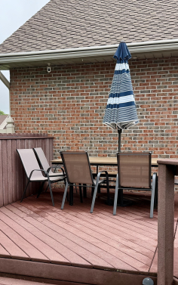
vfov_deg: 44.1
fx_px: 349
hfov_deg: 28.6
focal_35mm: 45
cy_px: 170
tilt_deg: -6.7
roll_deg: -0.1
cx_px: 71
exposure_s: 1/1361
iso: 100
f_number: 1.78
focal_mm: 6.76
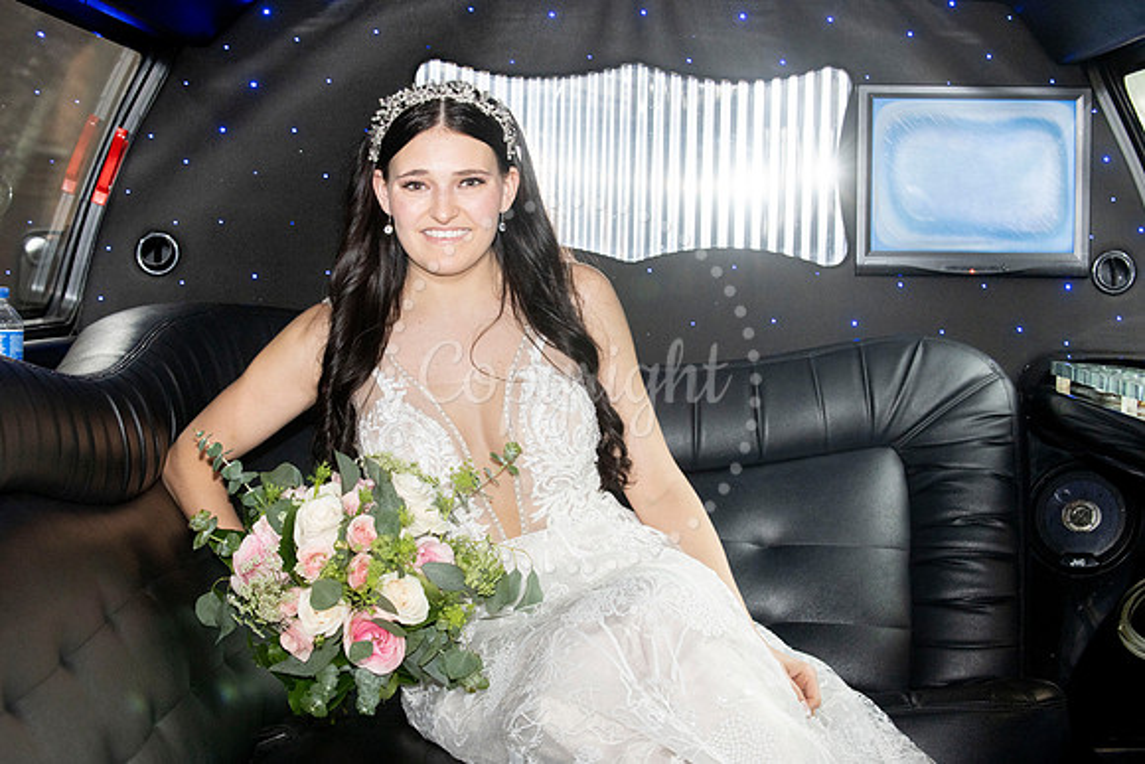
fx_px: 2472
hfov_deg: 26.1
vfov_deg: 17.6
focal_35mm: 78
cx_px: 537
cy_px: 379
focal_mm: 70
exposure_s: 1/50
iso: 1000
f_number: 5.6
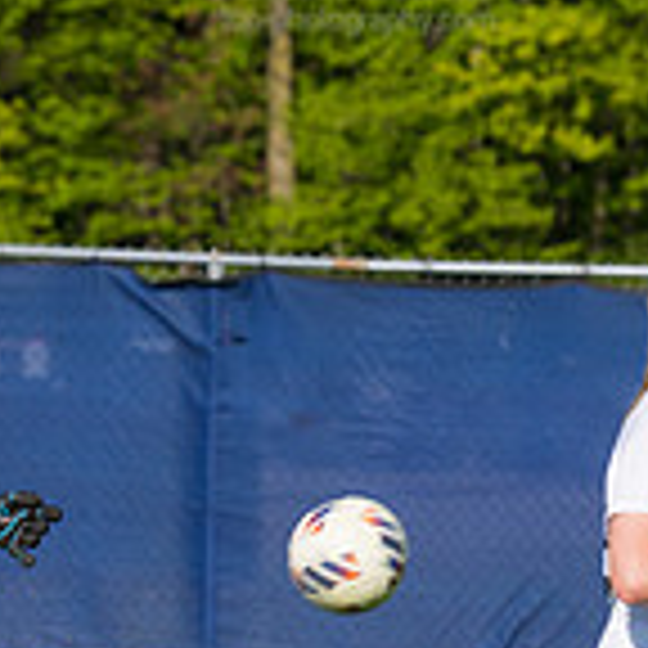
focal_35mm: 947
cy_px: 495
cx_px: -279
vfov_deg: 1.9
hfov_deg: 1.8
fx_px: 20056
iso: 250
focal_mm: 185
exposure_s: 1/1600
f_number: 5.6
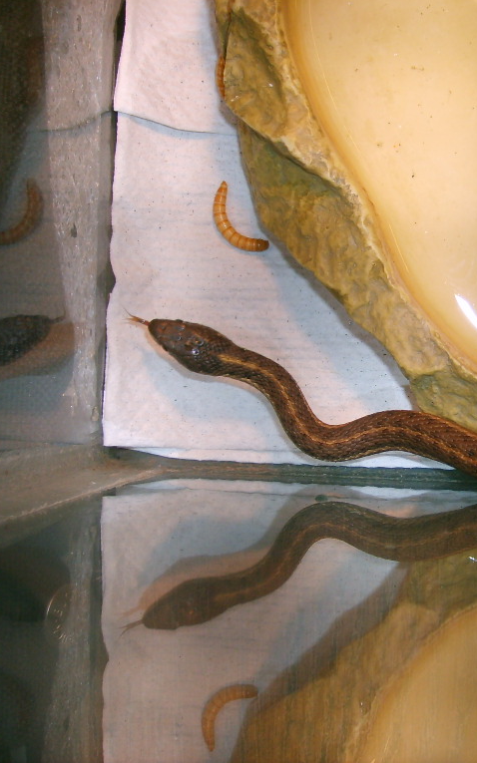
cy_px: 381
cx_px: 417
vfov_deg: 33.5
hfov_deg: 20.9
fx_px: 1269
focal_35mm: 61
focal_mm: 7.2
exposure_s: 1/30
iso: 100
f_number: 3
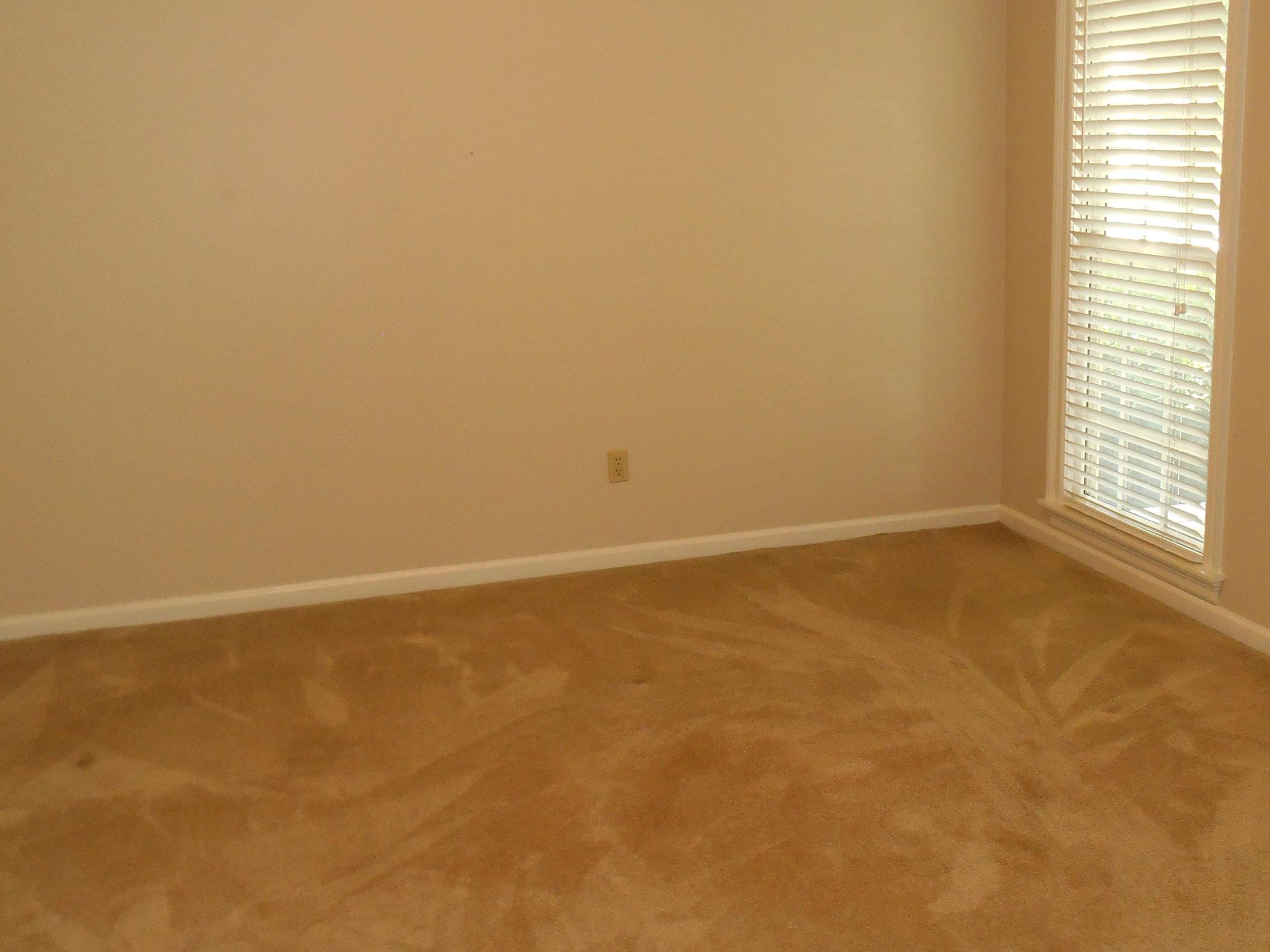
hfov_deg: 48.6
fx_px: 1394
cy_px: 468
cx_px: 772
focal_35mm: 38
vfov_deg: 37.7
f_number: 3.4
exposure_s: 1/25
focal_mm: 4.7
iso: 250
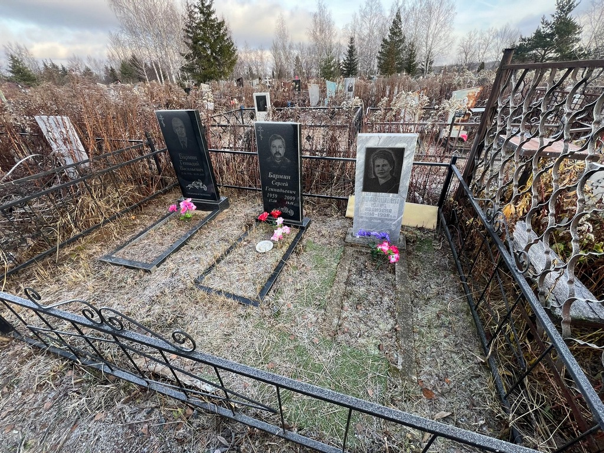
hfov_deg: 106.2
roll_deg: +4.9
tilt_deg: -28.6
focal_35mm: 13
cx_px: 302
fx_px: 227
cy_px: 226
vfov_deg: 89.9
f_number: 1.8
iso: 32
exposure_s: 1/131
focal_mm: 1.57
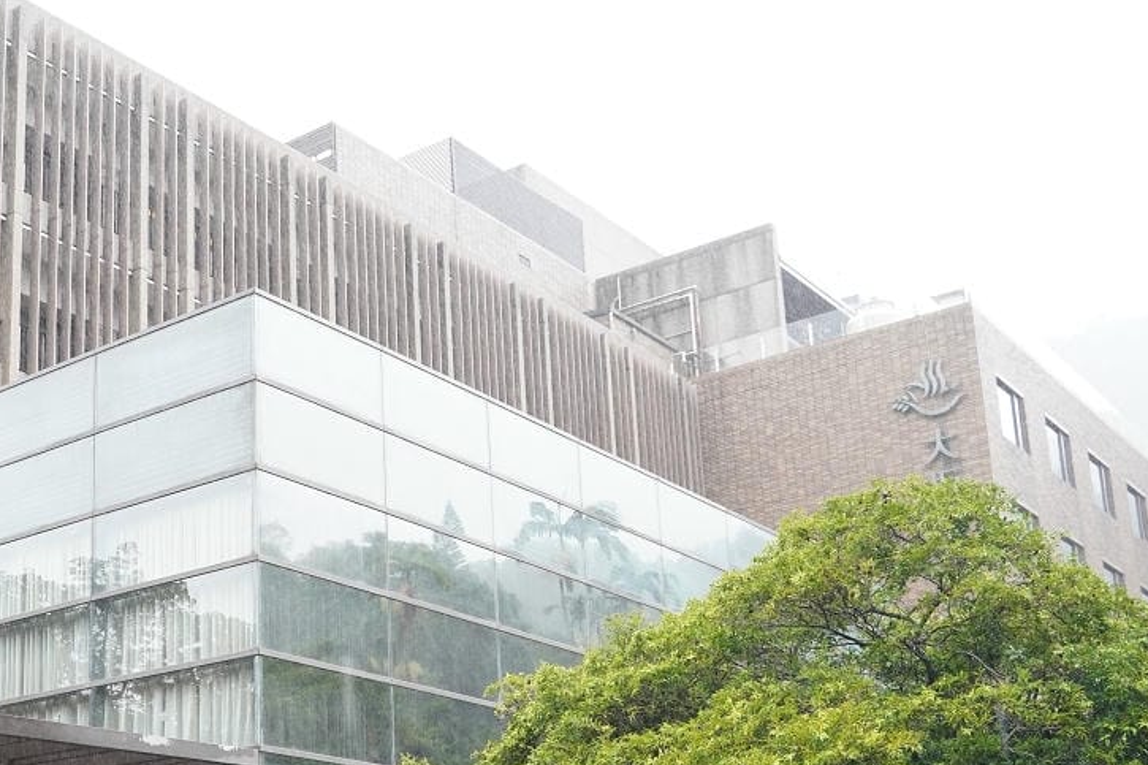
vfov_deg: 25.1
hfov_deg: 36.4
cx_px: 253
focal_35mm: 53
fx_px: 1690
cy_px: 613
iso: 1250
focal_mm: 32
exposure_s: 1/160
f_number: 4
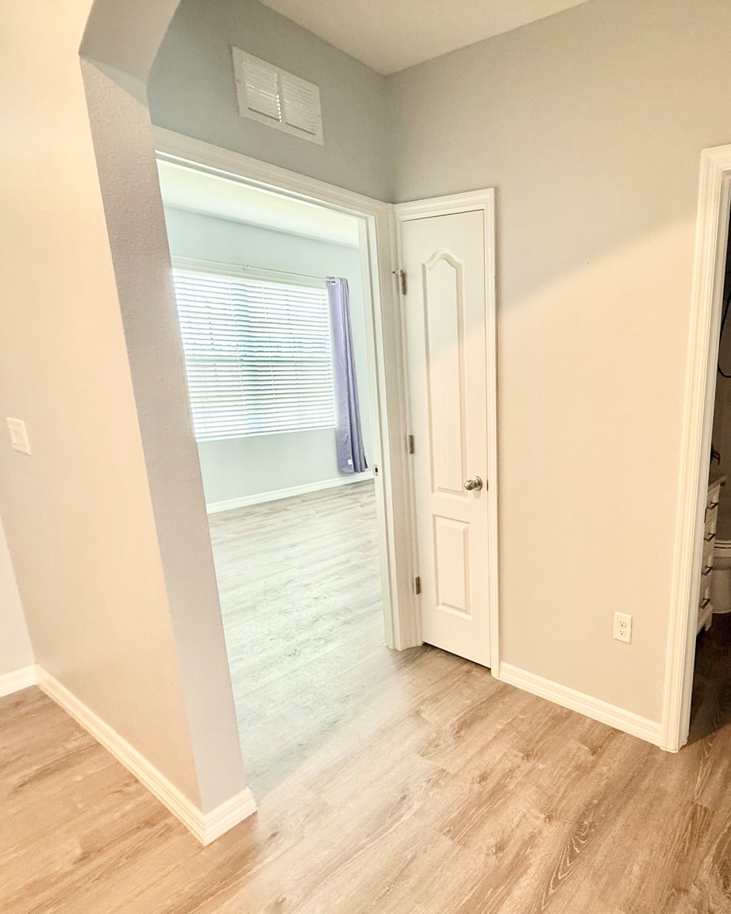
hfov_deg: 64.3
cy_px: 474
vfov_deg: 83.2
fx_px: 514
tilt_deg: -11.1
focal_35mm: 19
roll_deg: -0.4
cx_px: 591
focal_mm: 2.22
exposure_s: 1/60
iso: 320
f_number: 2.2
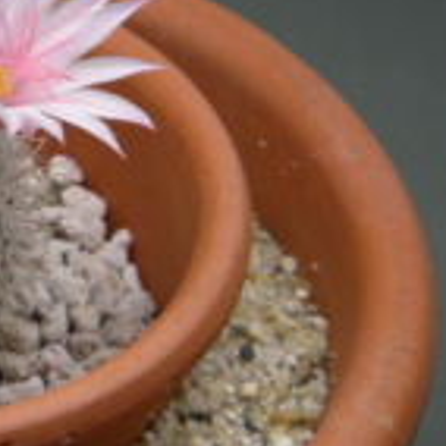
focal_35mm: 357
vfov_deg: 4.9
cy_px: 248
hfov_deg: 4.9
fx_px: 5204
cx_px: -135
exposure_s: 1/80
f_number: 4.4
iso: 200
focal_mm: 23.6
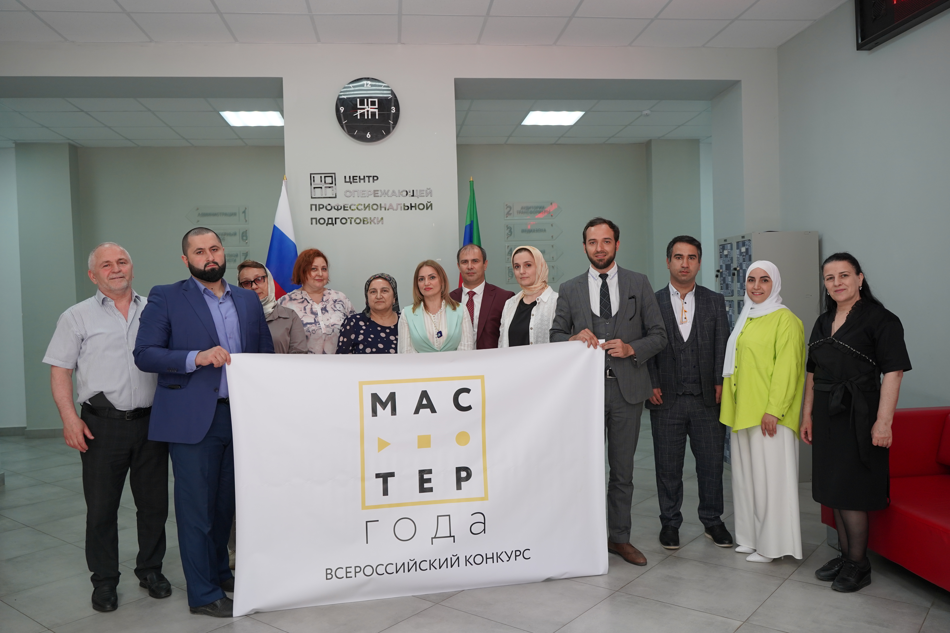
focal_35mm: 28
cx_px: 475
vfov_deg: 46.4
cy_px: 316
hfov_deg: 65.5
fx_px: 739
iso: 640
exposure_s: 1/160
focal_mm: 28
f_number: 4
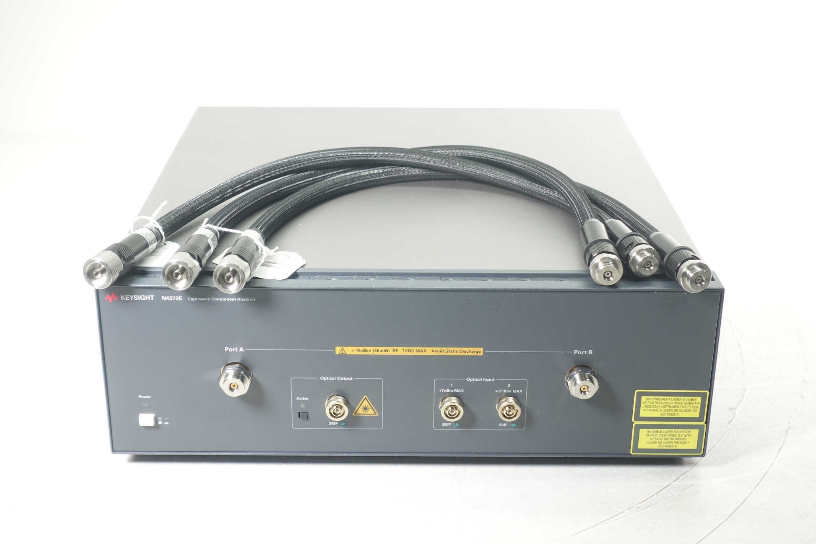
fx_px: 1314
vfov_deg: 23.4
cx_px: 408
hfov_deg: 34.5
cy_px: 272
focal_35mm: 58
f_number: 2.8
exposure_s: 1/80
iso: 125
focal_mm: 21.39
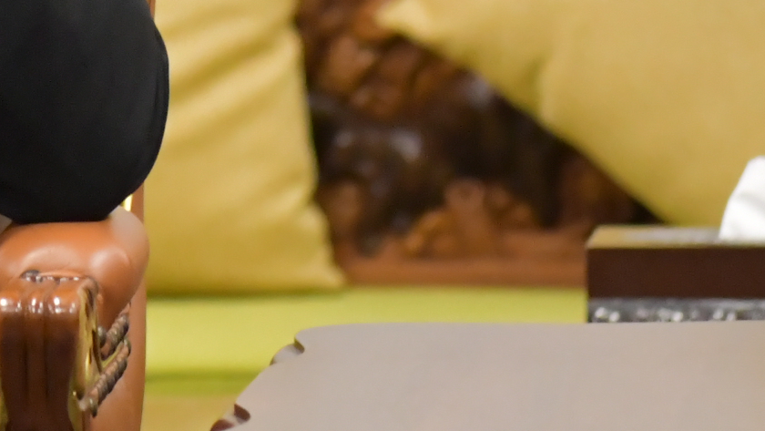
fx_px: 11484
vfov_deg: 2.1
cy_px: -295
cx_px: 261
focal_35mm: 566
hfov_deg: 3.8
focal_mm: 110
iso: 3200
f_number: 4
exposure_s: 1/125
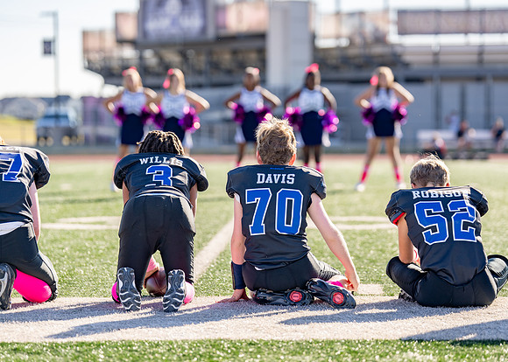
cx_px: 279
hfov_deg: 14.6
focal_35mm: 138
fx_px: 1986
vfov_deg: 10.4
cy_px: 177
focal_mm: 126
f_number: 2.8
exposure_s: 1/1250
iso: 160
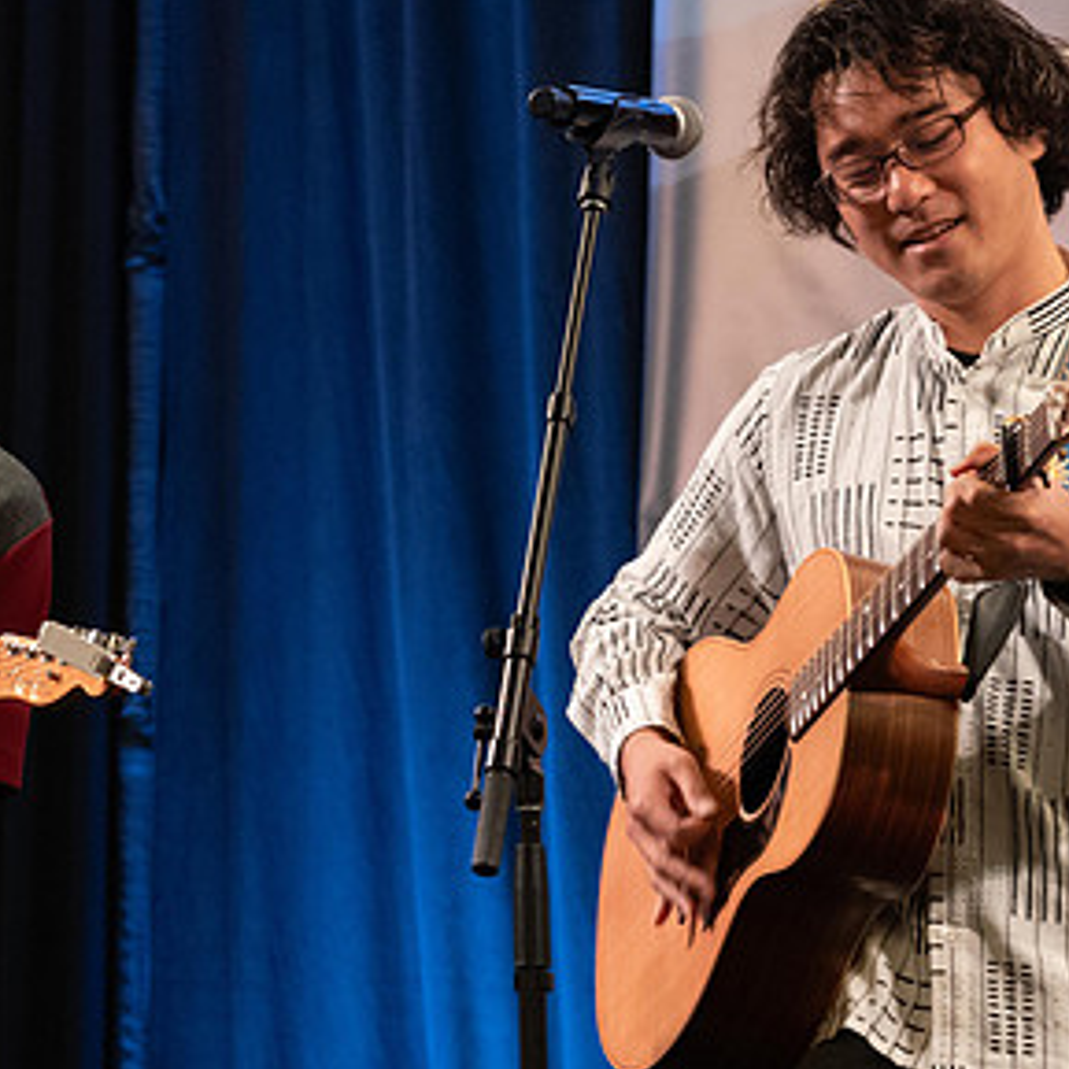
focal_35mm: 152
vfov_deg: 11.5
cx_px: 429
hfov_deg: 11.5
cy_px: 575
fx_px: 5311
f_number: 5.6
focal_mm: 89
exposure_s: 1/250
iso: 6400
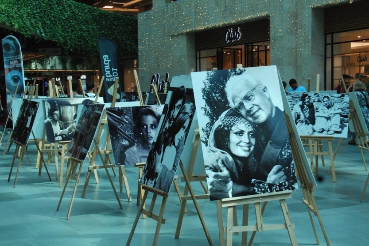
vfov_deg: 23.0
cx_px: 190
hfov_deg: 33.9
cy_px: 127
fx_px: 605
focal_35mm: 59
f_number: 7.1
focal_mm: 32
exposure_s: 1/200
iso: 1600
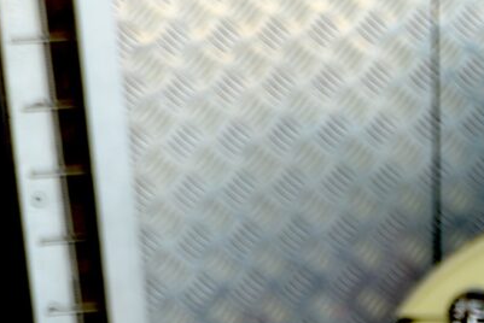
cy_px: 866
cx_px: 1343
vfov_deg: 3.5
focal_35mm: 383
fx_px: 5153
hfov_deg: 5.1
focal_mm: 60
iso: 100
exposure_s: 1/60
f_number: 2.8
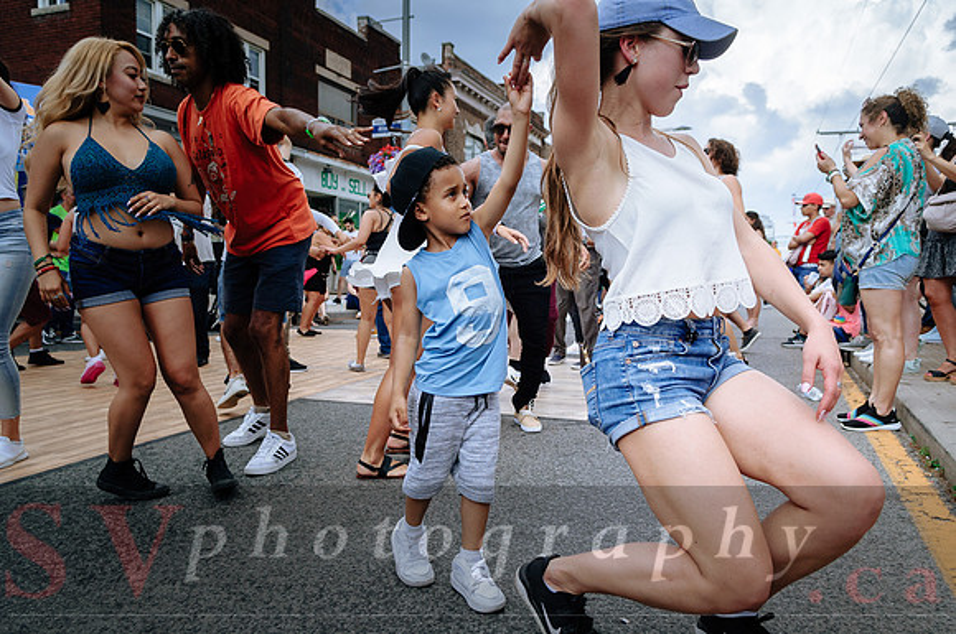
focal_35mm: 26
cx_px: 478
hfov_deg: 70.5
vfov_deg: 50.3
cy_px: 317
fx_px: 676
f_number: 4
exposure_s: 1/1250
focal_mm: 17
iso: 100
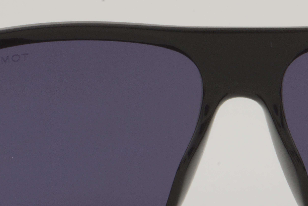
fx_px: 1583
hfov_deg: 11.1
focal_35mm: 185
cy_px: 143
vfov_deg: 7.4
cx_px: 243
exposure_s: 1/3
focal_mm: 50
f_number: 32
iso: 100
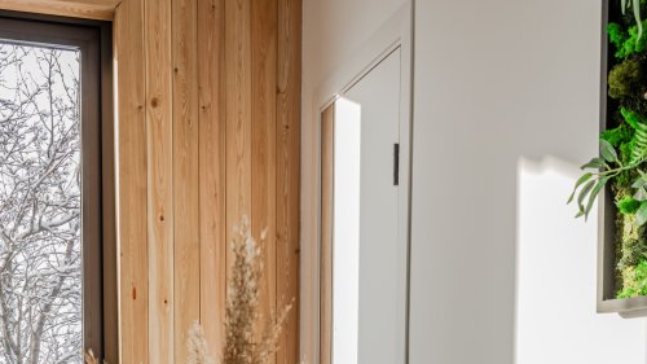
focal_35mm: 53
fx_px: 909
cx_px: 328
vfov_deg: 21.0
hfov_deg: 39.2
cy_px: 444
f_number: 8
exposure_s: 1/13
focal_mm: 22
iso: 100
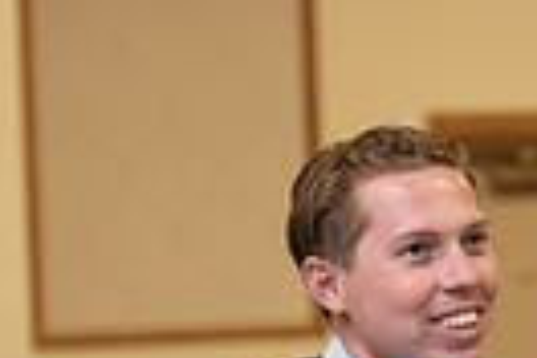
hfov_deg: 6.6
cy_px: 555
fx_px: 4579
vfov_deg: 4.4
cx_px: 810
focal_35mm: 307
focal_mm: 70
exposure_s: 1/200
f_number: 2.8
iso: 1600
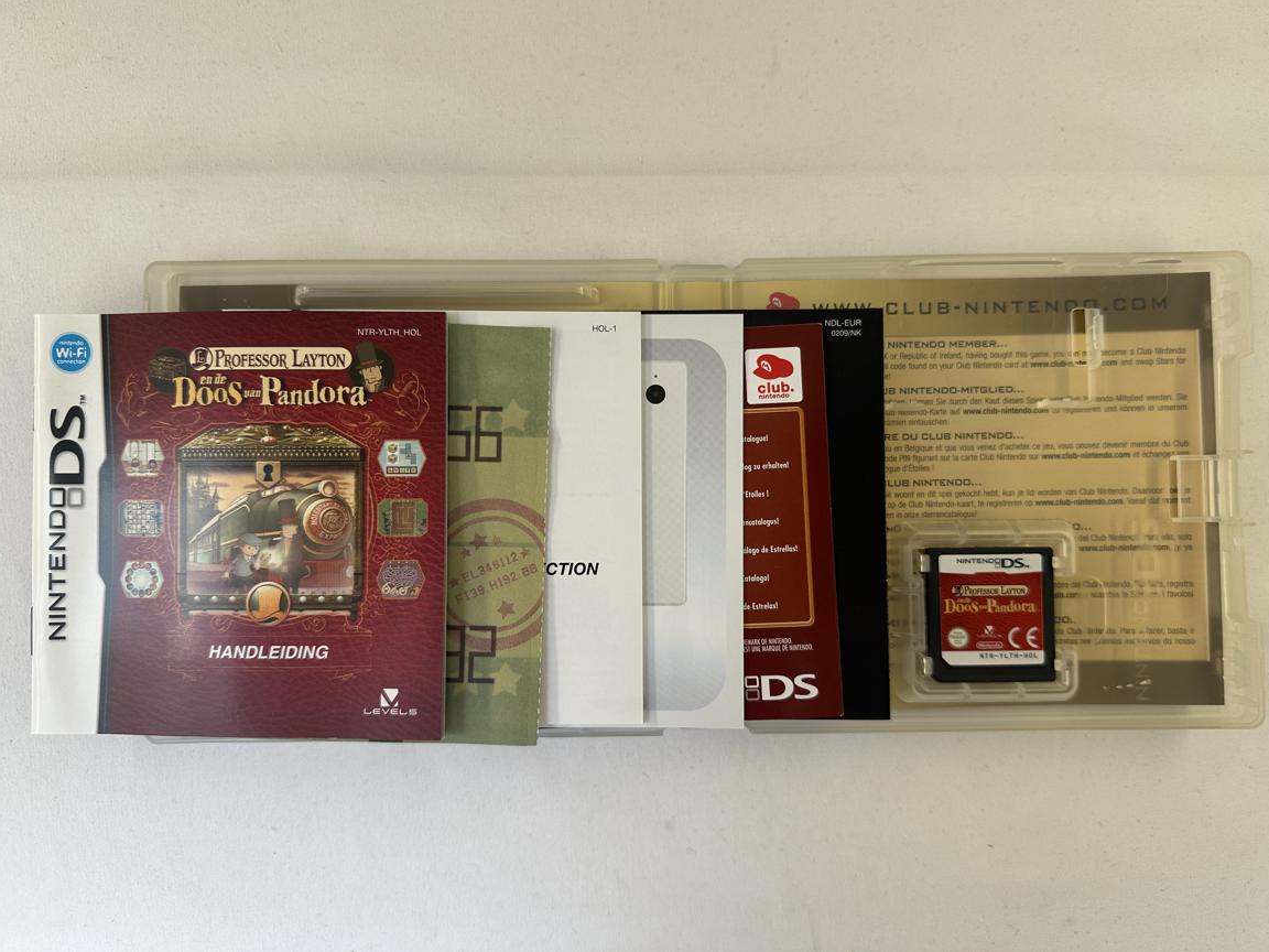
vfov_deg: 54.9
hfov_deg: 69.4
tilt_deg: -86.0
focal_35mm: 25
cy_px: 458
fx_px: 916
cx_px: 651
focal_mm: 6.86
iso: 80
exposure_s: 1/456
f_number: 1.78
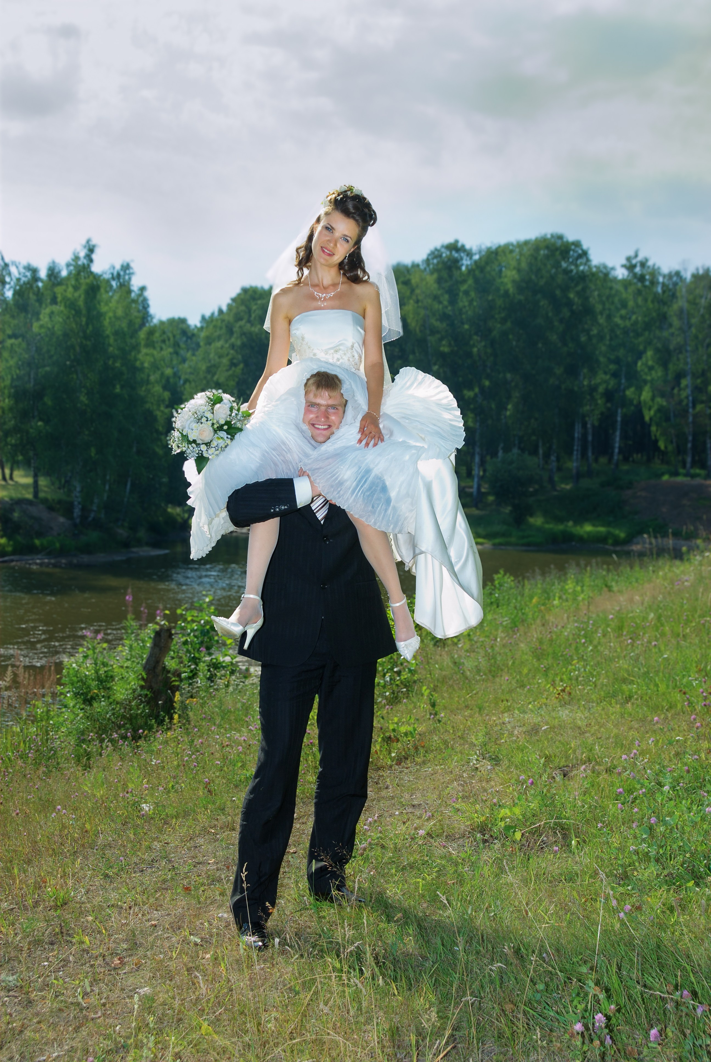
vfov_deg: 46.3
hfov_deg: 32.0
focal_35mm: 42
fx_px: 1241
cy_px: 531
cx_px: 356
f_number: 8
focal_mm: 28
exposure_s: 1/250
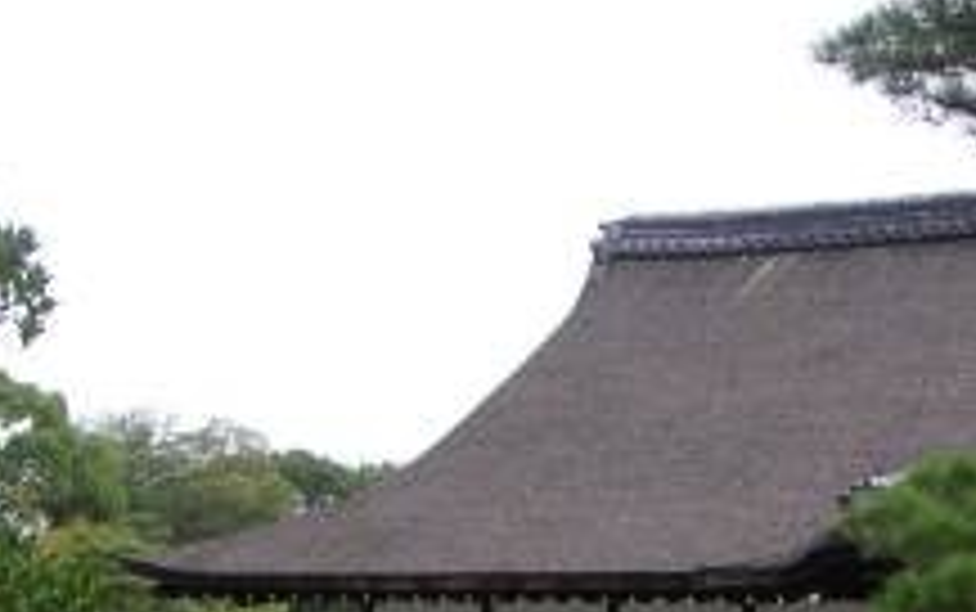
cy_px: 720
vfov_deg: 14.3
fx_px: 2369
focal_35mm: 89
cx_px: 562
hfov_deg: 23.3
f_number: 2.8
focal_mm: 6
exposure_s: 1/180
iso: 50
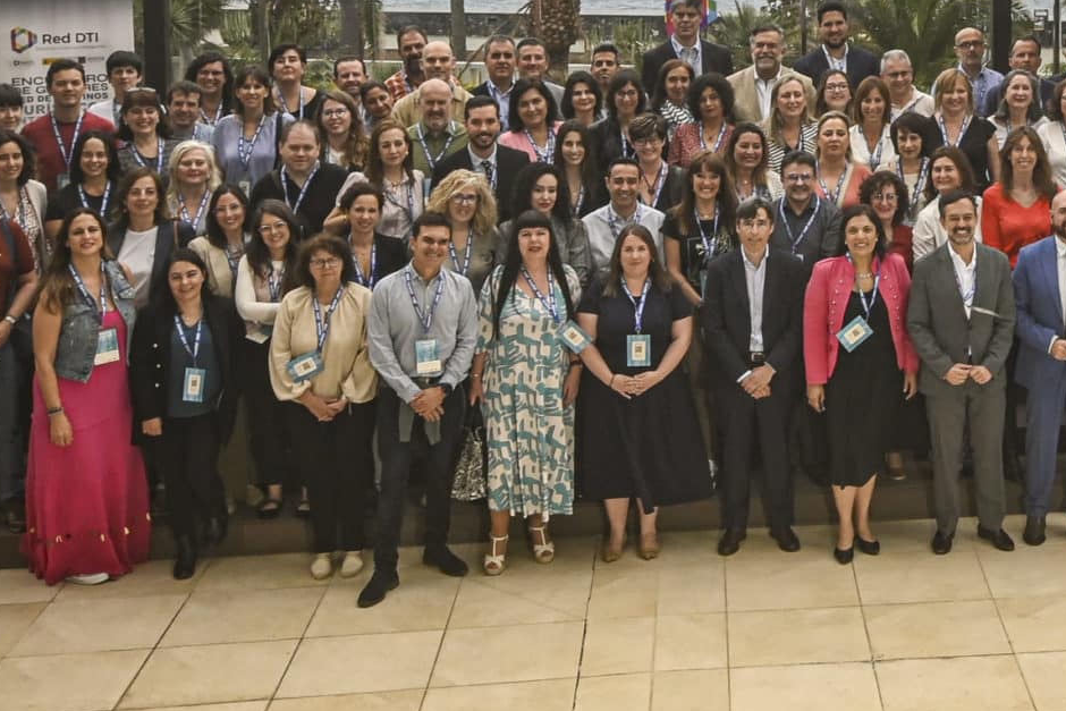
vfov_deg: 19.8
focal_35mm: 67
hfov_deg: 28.7
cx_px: 983
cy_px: 22
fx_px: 1984
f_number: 11
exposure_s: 1/160
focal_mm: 20
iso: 320
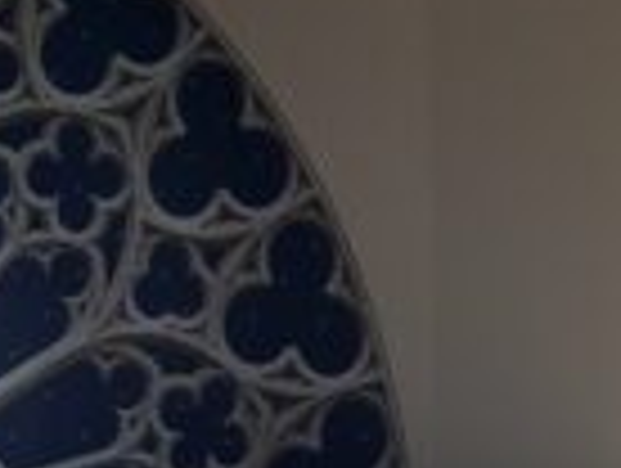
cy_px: 466
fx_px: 6919
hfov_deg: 5.1
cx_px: 81
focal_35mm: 385
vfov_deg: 3.9
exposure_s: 1/240
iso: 160
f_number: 8
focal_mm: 35.8
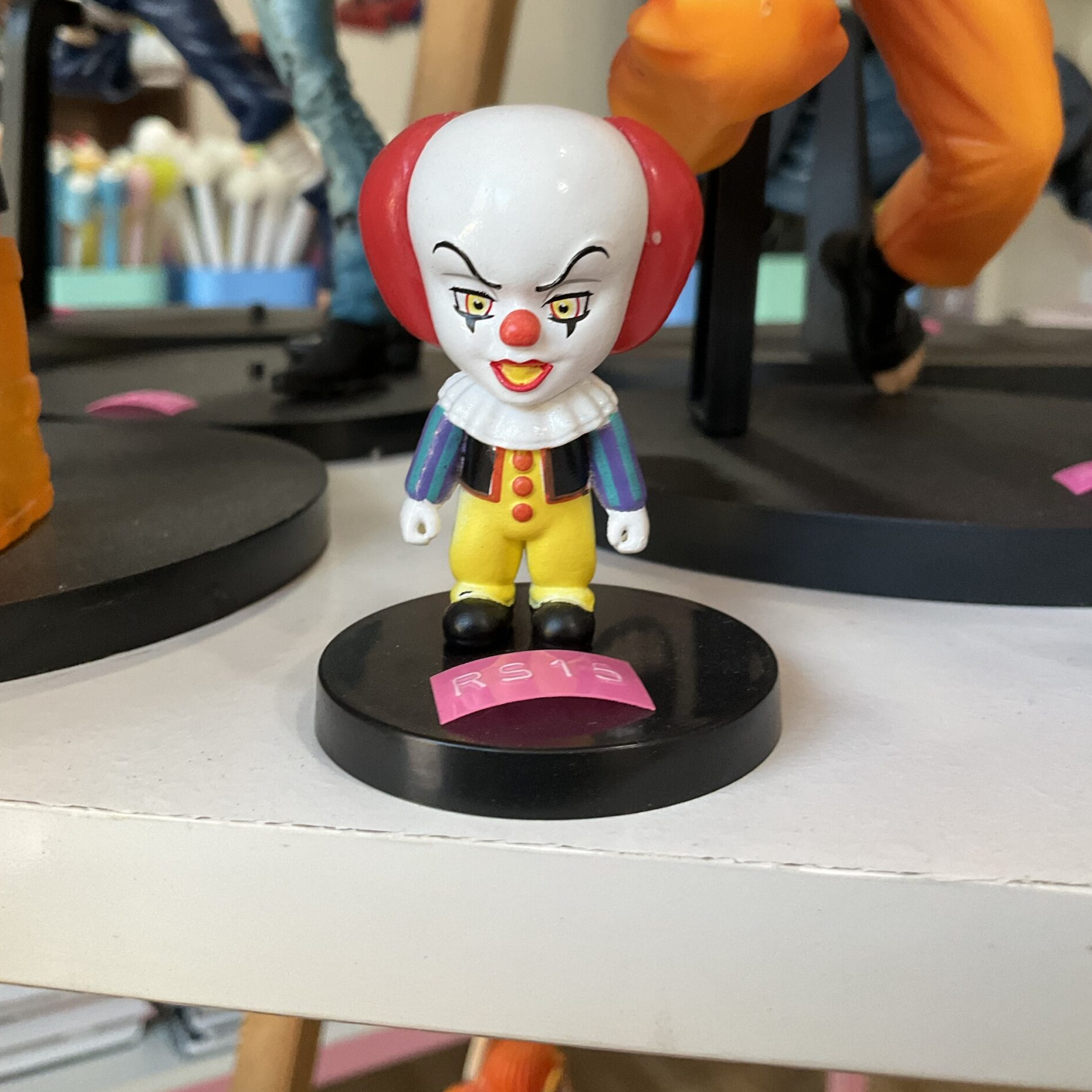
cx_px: 553
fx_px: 1249
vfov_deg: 46.3
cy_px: 348
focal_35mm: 35
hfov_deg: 47.2
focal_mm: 3
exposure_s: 1/60
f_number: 1.8
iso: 100
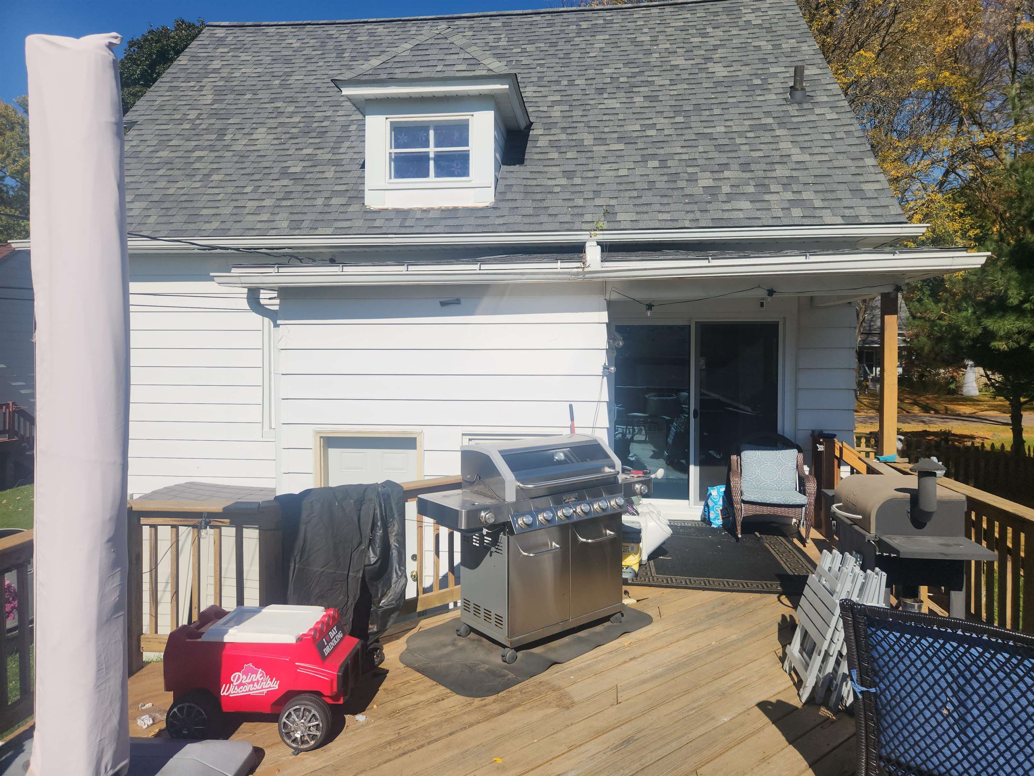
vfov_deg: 58.9
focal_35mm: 23
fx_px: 687
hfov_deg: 73.9
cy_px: 388
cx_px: 517
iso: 20
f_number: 1.8
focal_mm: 5.4
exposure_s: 1/3309
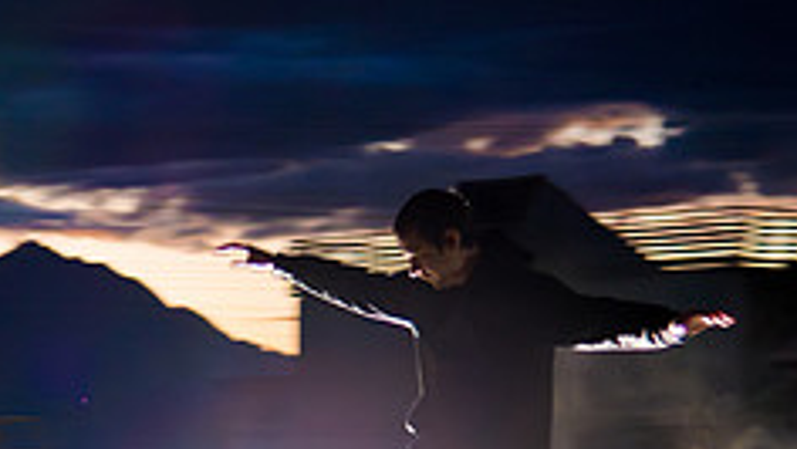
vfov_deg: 5.7
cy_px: 435
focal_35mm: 212
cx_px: 116
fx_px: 4482
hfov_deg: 10.1
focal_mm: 70
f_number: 4
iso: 5000
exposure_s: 1/50
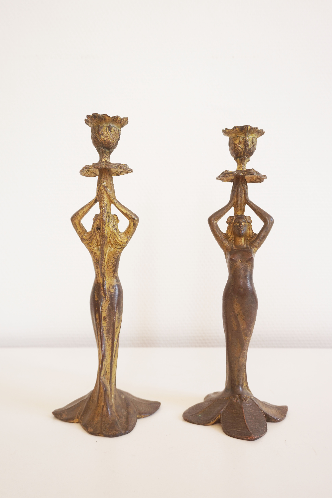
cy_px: 249
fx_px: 436
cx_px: 166
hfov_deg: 41.7
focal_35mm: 32
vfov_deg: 59.5
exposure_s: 1/60
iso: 160
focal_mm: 21
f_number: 4
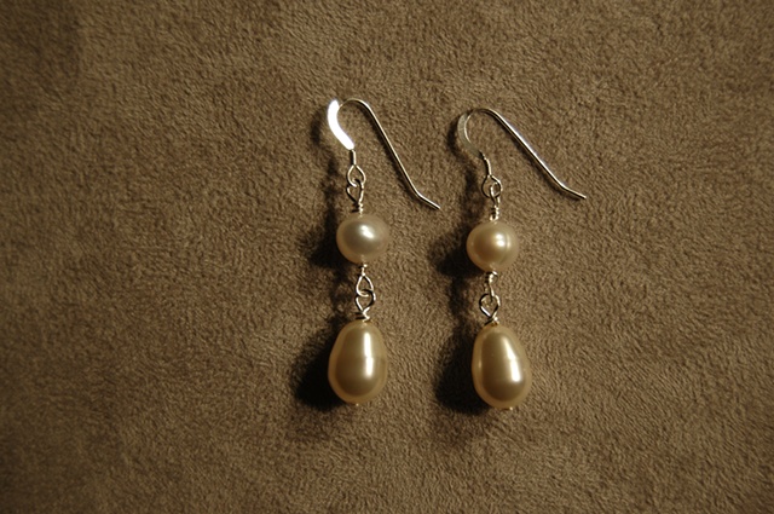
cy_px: 257
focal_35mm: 57
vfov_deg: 23.7
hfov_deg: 35.1
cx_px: 387
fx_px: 1224
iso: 200
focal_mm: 38
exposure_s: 1/40
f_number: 4.8
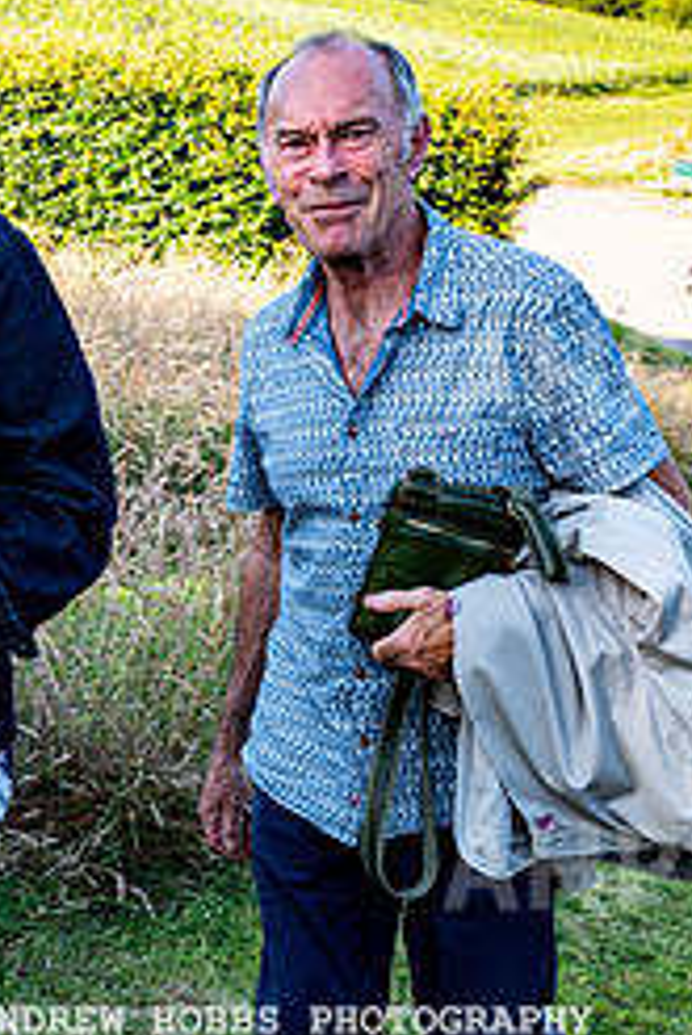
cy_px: 651
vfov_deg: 28.3
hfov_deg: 18.2
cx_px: -144
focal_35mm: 71
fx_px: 2044
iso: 80
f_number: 5
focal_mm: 24
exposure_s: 1/200
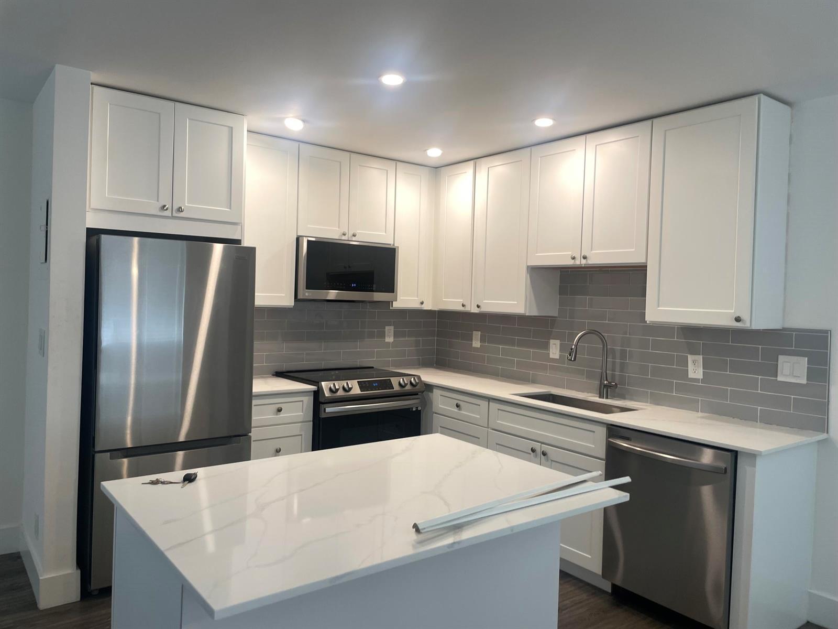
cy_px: 314
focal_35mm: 26
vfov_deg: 53.1
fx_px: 629
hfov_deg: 67.3
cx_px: 419
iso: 64
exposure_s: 1/60
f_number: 1.6
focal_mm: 4.2
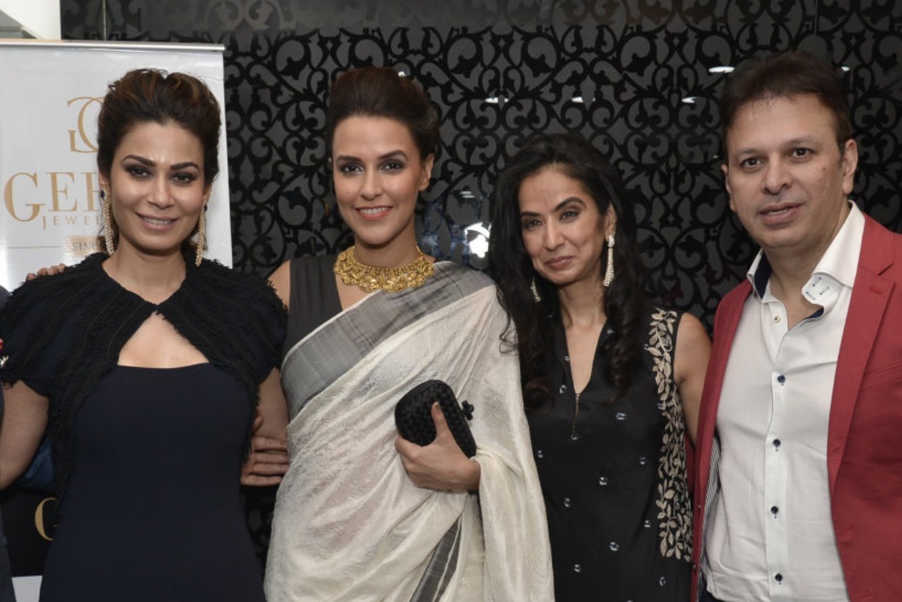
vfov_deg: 27.8
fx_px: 1178
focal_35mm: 47
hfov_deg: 41.9
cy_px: 521
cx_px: 423
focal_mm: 24
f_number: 5.6
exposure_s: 1/200
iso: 500
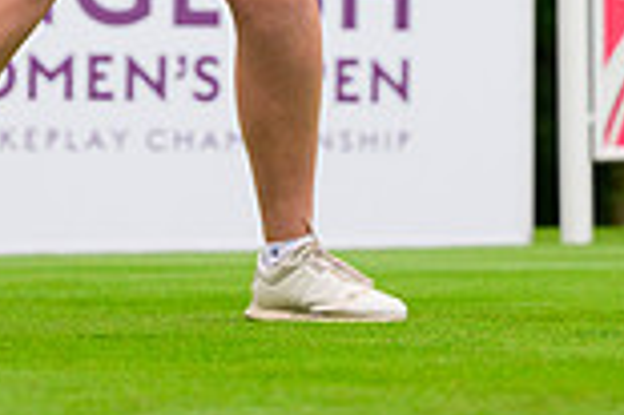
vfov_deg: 4.9
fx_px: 4796
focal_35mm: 277
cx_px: 298
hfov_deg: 7.4
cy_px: -324
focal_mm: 74
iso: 1000
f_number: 2.8
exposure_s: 1/3200
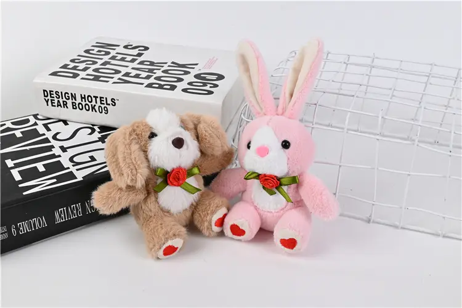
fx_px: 513
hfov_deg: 48.5
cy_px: 154
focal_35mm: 40
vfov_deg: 33.4
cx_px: 231
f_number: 16
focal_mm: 40
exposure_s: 1/125
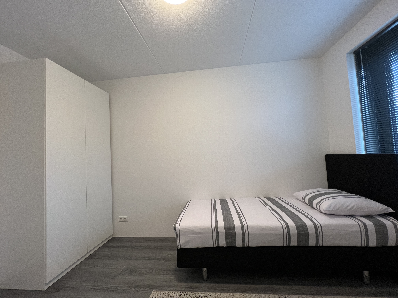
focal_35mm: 13
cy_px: 149
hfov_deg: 106.2
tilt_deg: +3.6
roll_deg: +2.8
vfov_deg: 89.9
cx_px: 199
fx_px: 149
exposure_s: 1/100
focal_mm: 1.57
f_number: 1.8
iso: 200
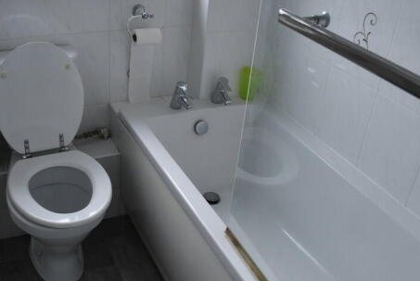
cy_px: 151
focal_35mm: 39
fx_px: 455
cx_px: 163
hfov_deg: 49.1
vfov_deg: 34.3
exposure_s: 1/60
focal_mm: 18
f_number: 4
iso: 400
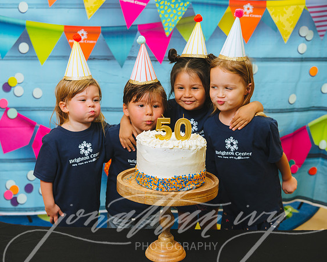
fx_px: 436
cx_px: 162
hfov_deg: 41.1
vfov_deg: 33.3
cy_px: 131
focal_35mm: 45
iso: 200
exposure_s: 1/200
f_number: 4
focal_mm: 40
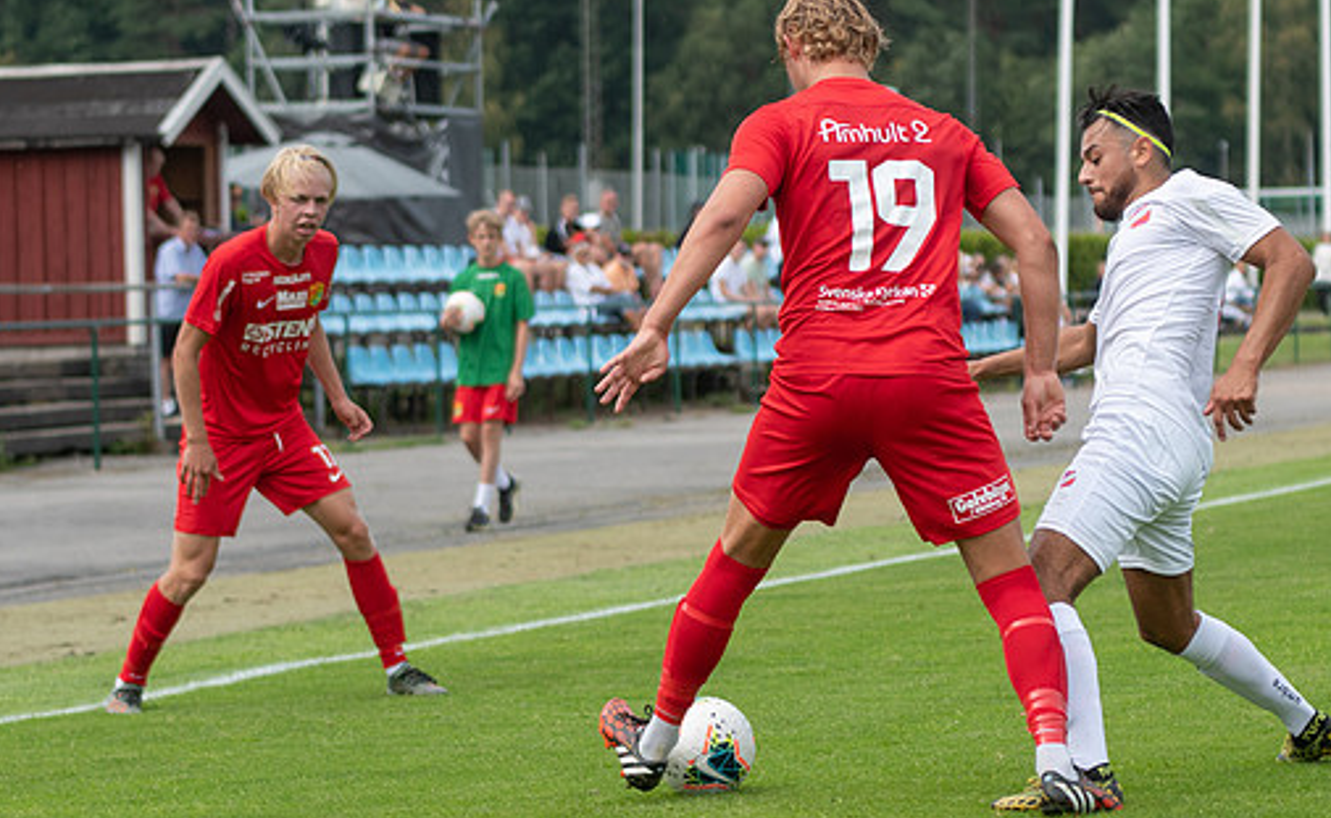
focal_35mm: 150
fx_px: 5416
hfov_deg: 14.0
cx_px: 894
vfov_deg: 8.6
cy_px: 394
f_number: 3.2
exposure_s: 1/1600
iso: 180
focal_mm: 70
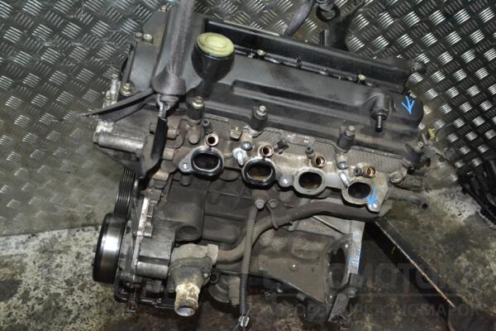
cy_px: 166
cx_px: 248
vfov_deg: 36.9
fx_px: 496
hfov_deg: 53.1
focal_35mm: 36
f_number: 7.1
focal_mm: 24
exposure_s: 1/60
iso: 3200
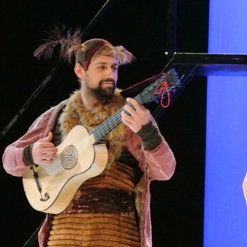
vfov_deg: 9.4
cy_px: 114
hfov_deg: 9.4
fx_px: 1502
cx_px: 123
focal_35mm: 186
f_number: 4
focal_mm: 49.3
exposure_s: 1/80
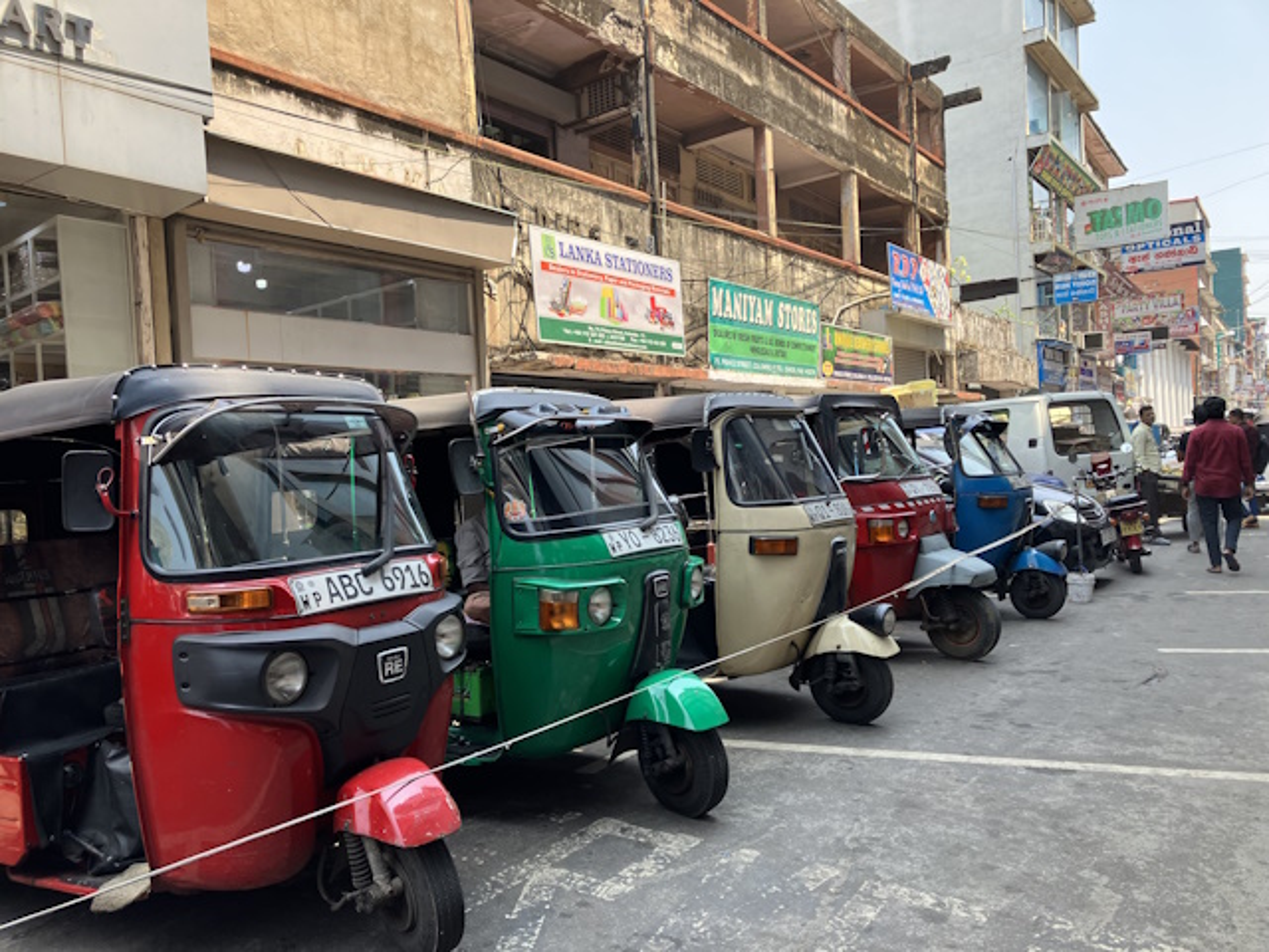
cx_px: 634
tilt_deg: +3.3
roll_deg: +1.7
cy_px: 476
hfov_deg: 63.4
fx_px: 1026
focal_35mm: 28
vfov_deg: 49.7
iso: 32
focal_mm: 3.99
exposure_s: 1/277
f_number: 1.8
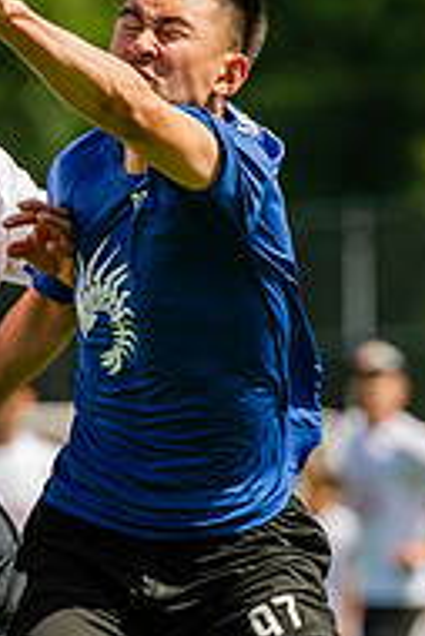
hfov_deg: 1.9
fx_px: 12584
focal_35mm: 712
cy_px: 388
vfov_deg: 2.9
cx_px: 41
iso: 360
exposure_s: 1/2000
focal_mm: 200
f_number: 4
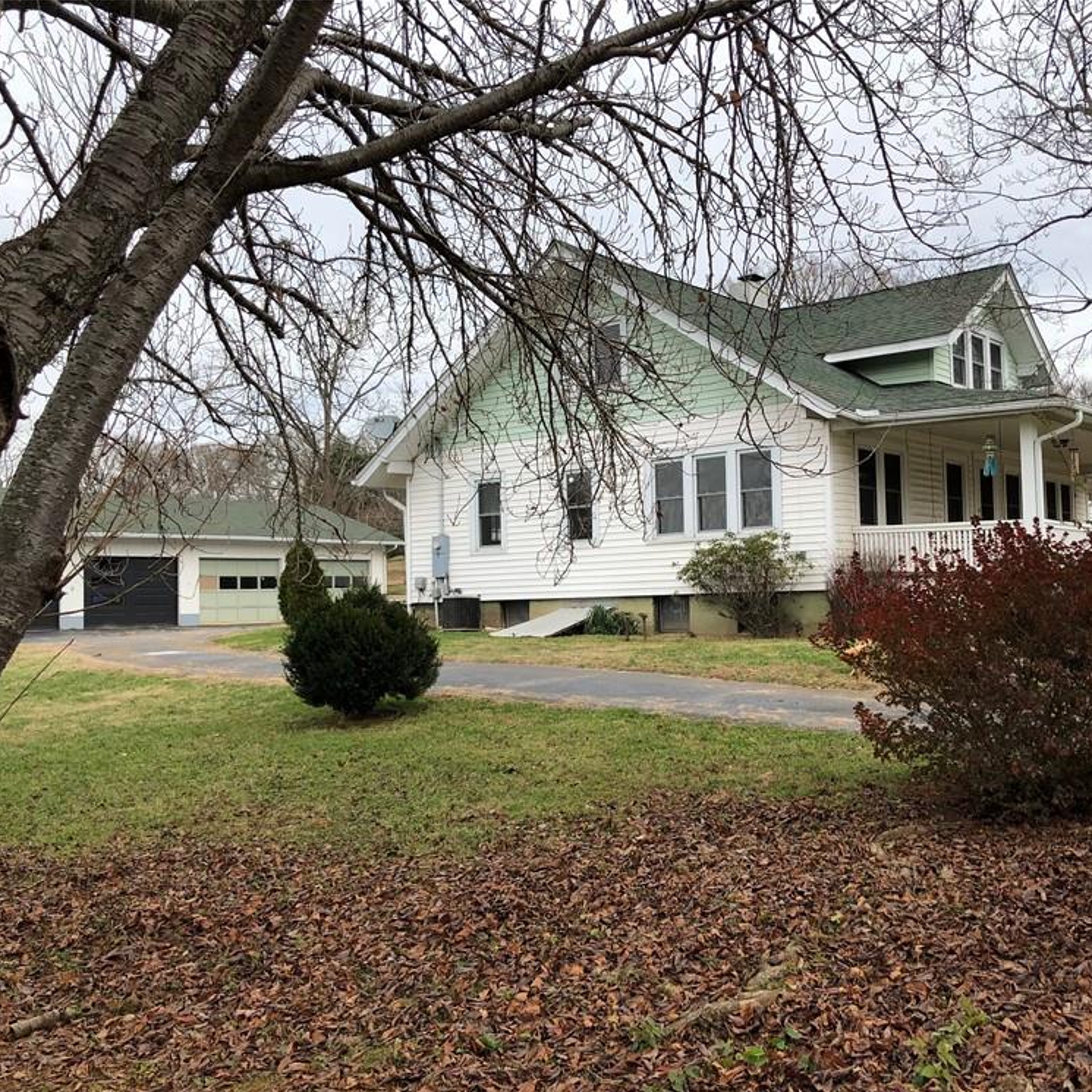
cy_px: 561
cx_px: 652
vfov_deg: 48.4
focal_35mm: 34
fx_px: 1213
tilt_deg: +2.3
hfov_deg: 48.2
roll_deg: +0.8
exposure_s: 1/960
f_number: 1.8
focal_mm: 3.99
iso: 20
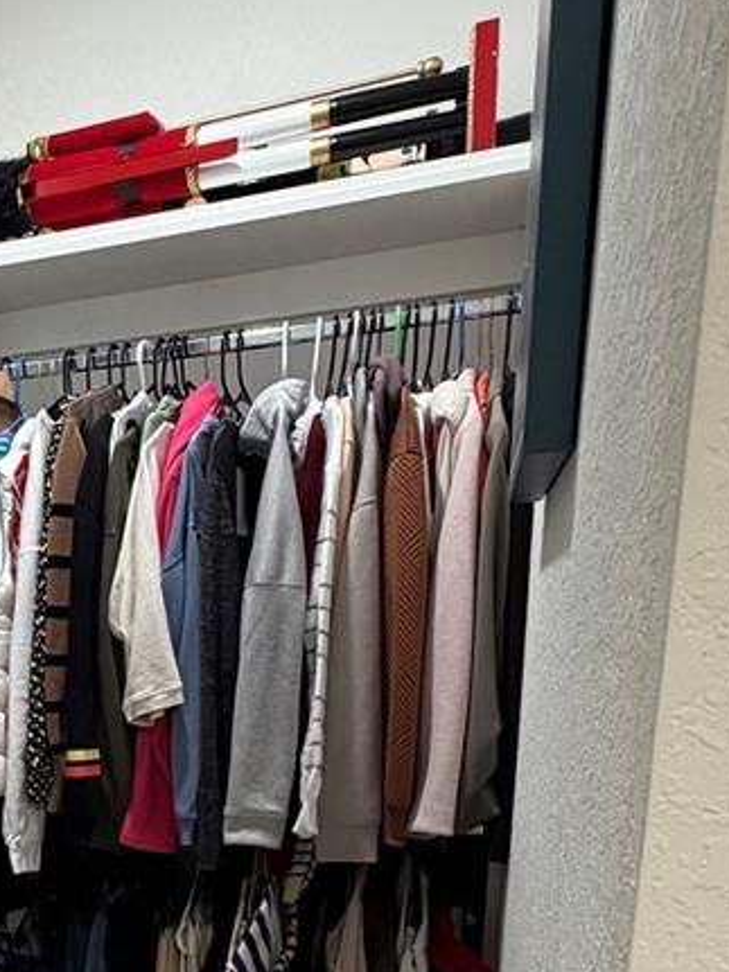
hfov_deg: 32.8
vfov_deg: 43.8
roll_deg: +3.1
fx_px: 1096
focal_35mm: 39
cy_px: 871
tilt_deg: -12.3
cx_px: -47
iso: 320
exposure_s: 1/60
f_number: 2.2
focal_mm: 2.22
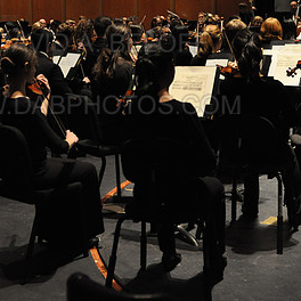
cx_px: 89
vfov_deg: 25.5
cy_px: 85
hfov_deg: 25.5
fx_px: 659
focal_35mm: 67
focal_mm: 24
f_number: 2.8
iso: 1600
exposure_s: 1/250
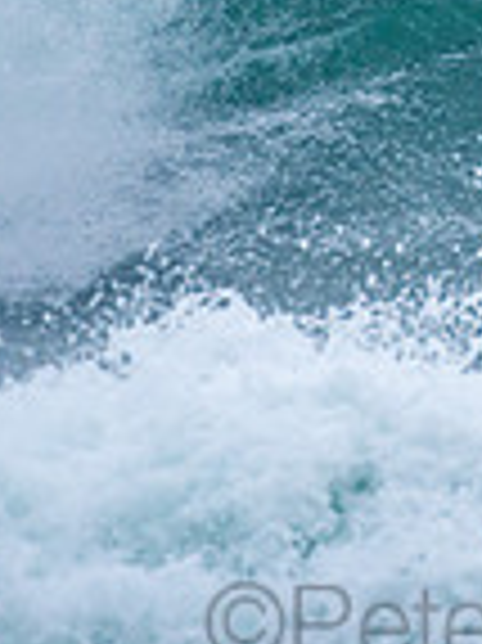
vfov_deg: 1.0
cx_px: 554
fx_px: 36350
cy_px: -124
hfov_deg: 0.8
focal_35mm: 1955
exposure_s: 1/1250
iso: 400
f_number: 5.6
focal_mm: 500
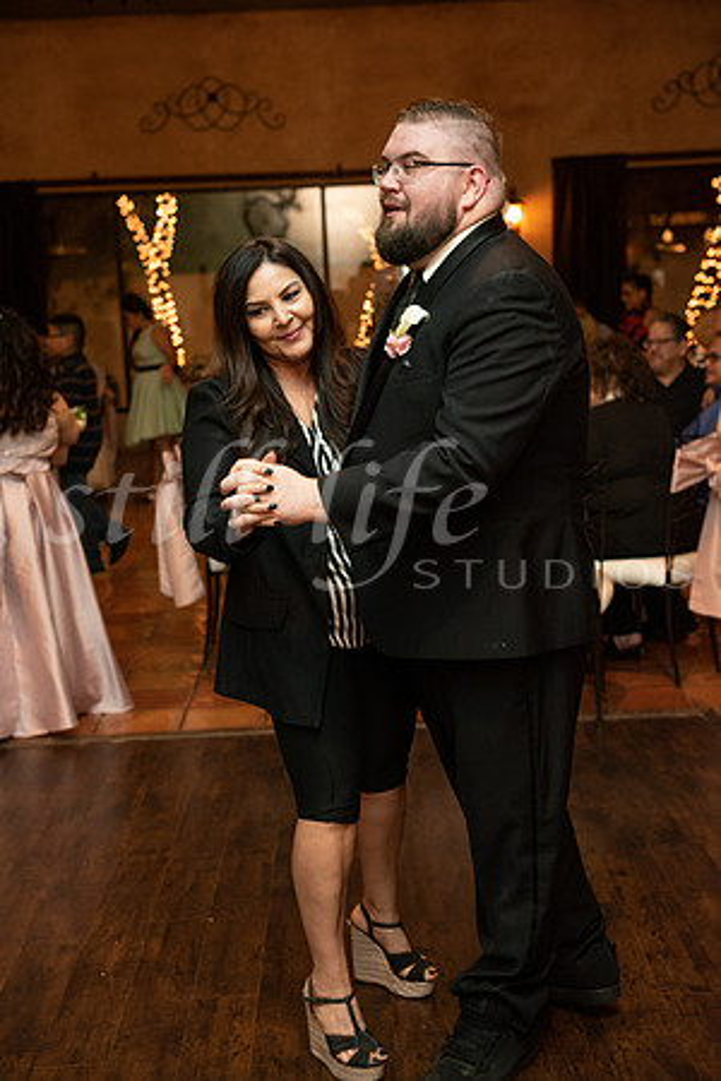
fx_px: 1502
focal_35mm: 50
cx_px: 360
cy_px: 540
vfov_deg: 39.6
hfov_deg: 27.0
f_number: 3.2
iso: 3200
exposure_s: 1/125
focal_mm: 50
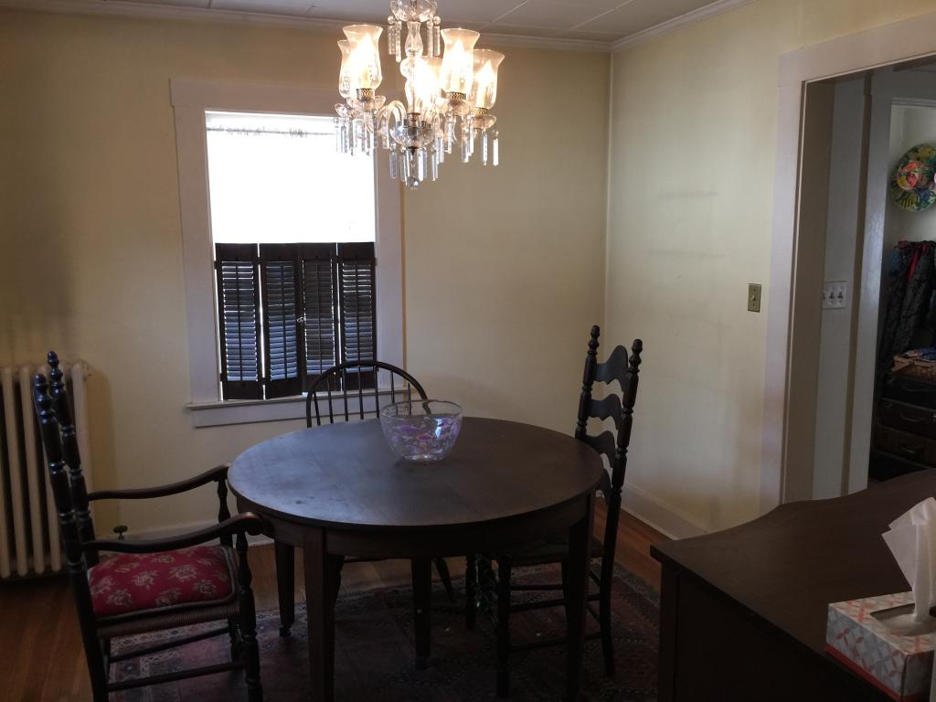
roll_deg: +0.6
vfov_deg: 48.2
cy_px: 351
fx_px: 784
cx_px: 468
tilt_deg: -7.8
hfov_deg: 61.7
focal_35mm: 29
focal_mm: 4.15
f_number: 2.2
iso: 40
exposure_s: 1/30
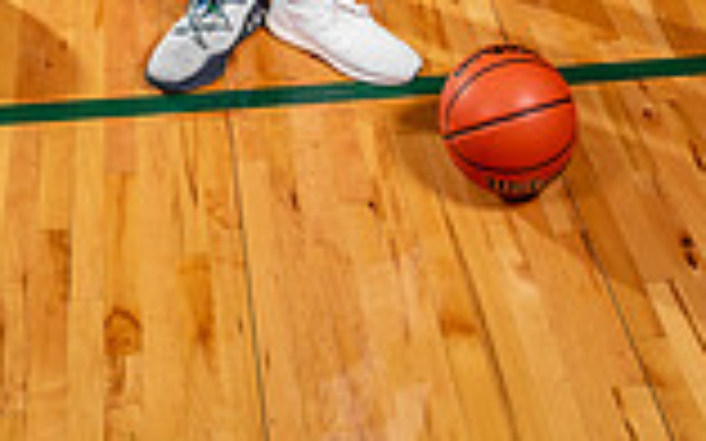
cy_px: -549
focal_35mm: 70
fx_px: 1346
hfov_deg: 29.2
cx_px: 241
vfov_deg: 14.1
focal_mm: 24
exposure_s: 1/60
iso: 200
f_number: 8
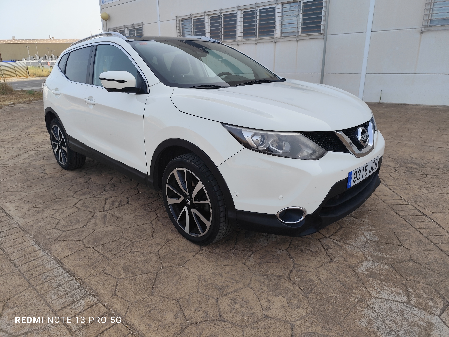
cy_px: 168
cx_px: 224
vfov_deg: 58.9
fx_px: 298
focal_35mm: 23
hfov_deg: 73.9
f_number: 1.65
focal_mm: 6.14
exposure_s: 1/520
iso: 50
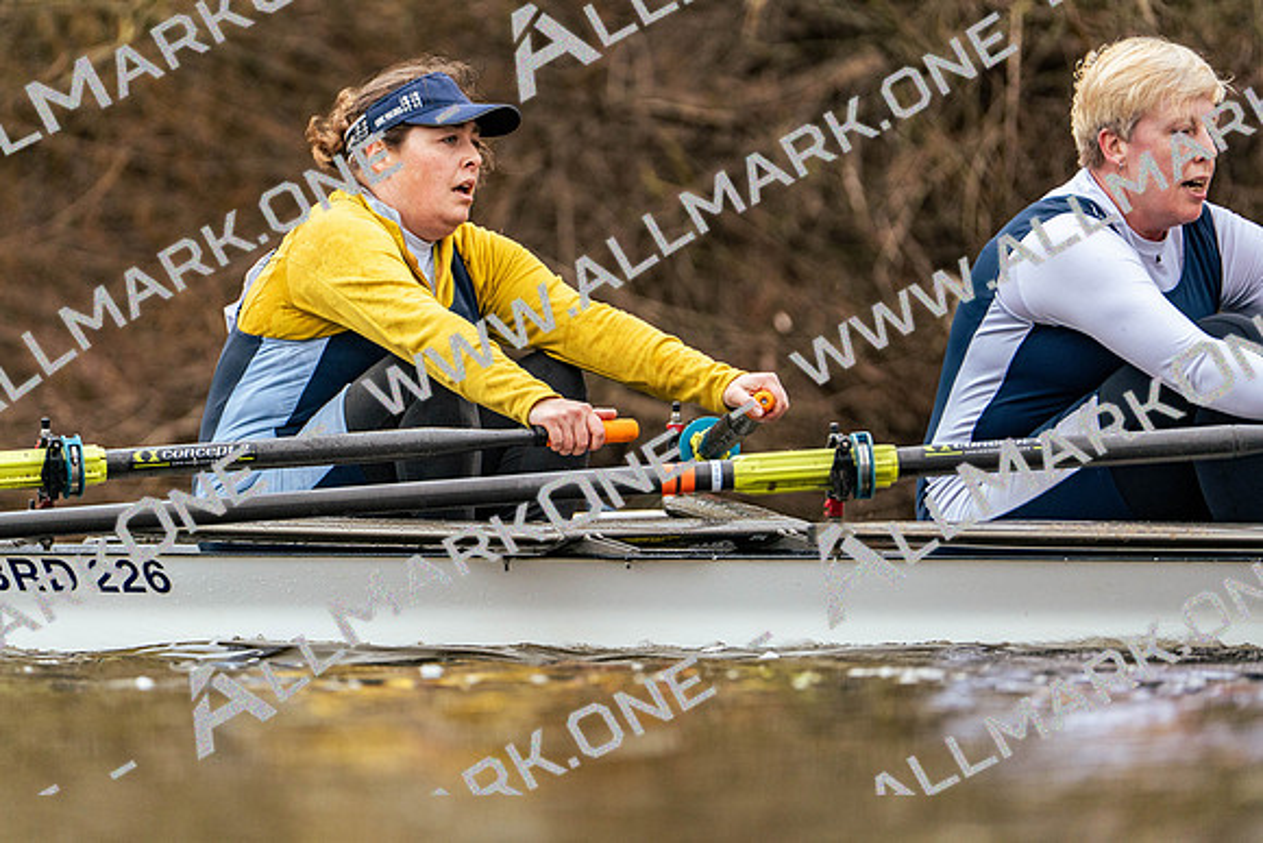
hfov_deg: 4.0
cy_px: 422
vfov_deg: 2.7
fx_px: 17966
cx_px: 632
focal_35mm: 512
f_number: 6.3
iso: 2000
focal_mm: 512
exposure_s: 1/2000
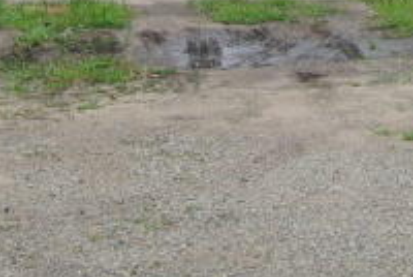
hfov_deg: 8.5
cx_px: 472
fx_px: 2769
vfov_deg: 5.6
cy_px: -277
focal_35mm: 241
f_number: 4.2
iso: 100
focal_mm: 15.7
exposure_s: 1/250
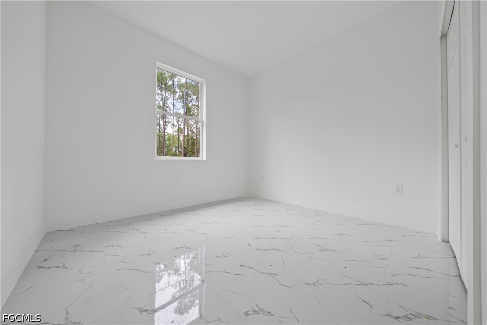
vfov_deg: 90.0
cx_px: 244
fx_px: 162
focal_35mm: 12
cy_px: 162
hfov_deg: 112.6
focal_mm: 12
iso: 200
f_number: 9
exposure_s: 1/5
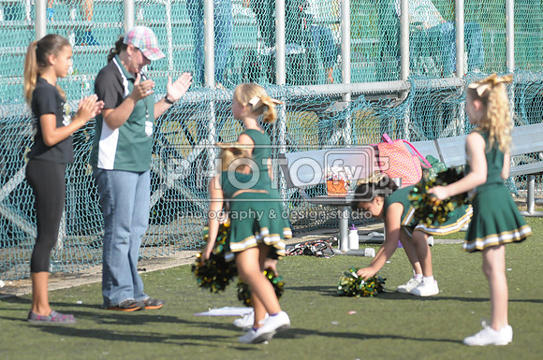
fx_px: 4519
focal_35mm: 300
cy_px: 180
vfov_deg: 4.6
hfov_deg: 6.9
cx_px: 272
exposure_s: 1/6400
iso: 1600
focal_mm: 200
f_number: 4
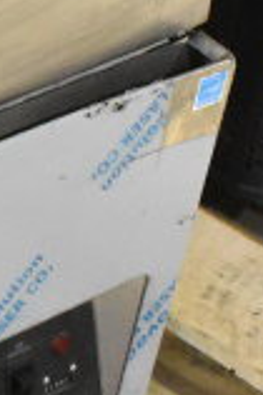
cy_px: -76
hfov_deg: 6.7
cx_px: -416
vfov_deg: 10.6
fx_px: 2097
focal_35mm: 191
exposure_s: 1/160
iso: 6400
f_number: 6.3
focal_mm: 22
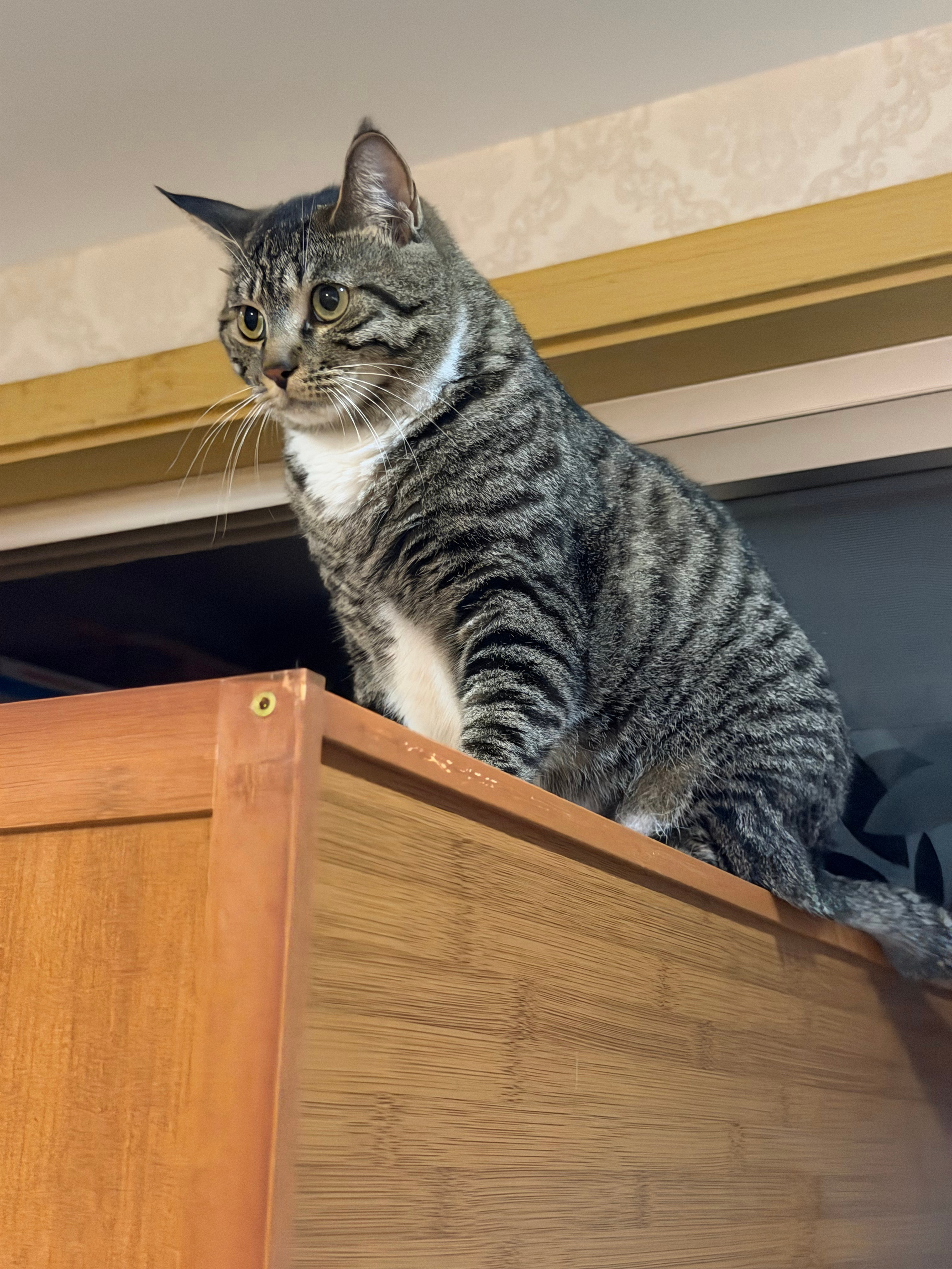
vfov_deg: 39.7
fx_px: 1760
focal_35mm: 48
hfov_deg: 30.3
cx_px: 476
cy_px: 634
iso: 500
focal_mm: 6.76
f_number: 1.78
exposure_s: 1/25
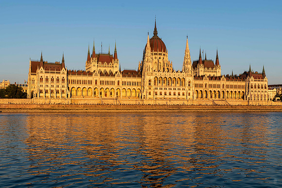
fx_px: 324
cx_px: 141
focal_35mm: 41
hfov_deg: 47.1
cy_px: 94
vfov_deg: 32.4
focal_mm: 40
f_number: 5
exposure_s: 1/320
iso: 64
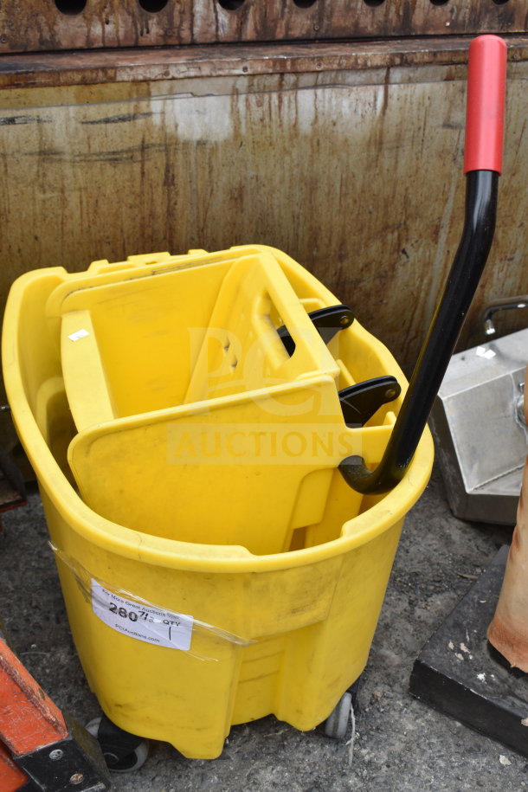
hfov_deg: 33.0
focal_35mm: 40
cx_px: 264
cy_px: 396
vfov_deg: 47.9
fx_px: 891
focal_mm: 27
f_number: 6.3
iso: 200
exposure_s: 1/160
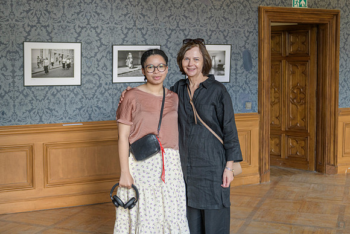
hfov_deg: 38.1
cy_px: 107
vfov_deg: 25.9
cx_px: 180
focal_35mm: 52
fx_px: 507
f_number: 3.5
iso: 1250
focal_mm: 48
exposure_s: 1/100
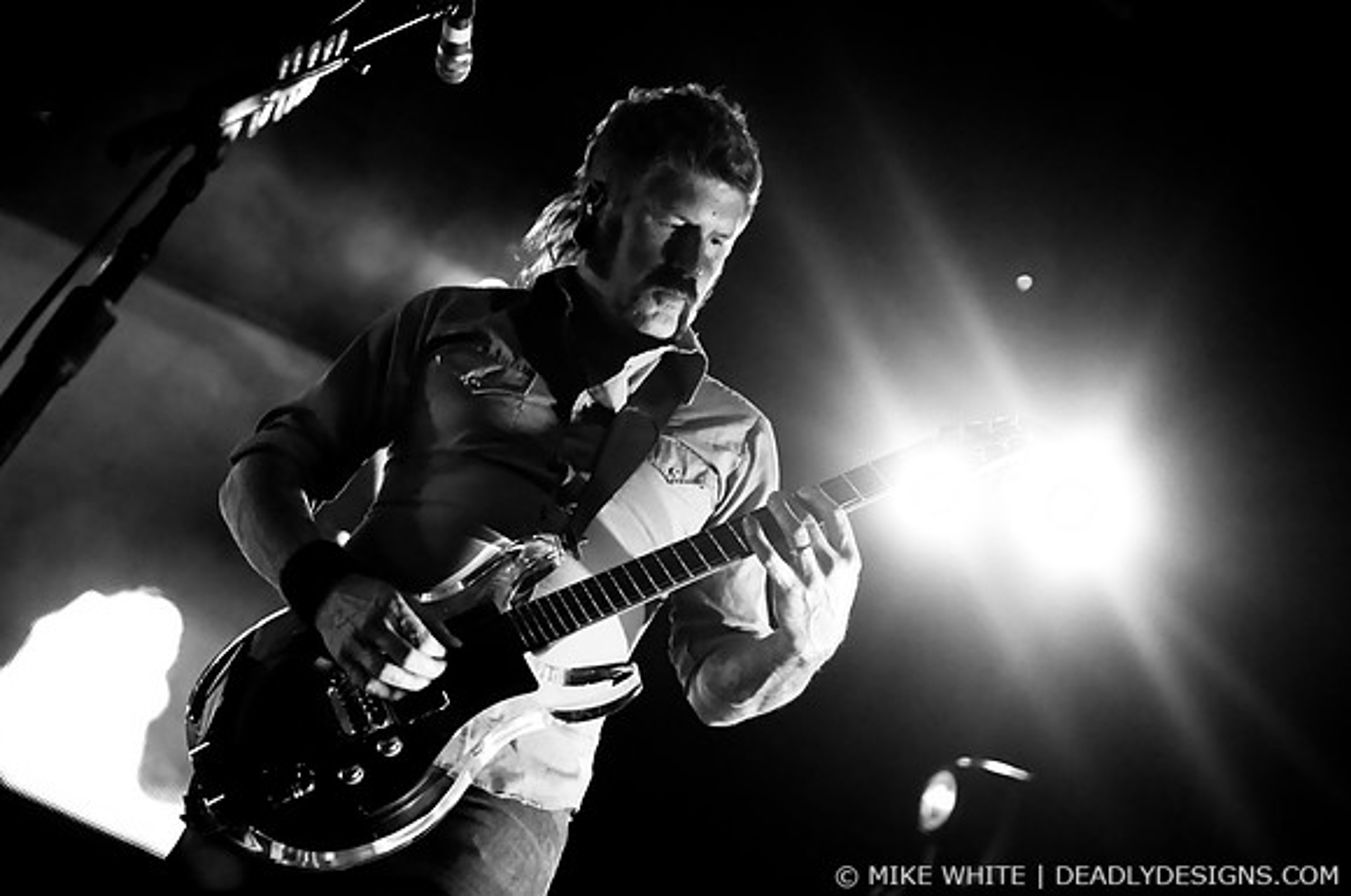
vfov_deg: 29.8
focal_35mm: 45
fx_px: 1686
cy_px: 448
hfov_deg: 43.7
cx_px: 676
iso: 1000
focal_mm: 30
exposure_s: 1/250
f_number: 2.2
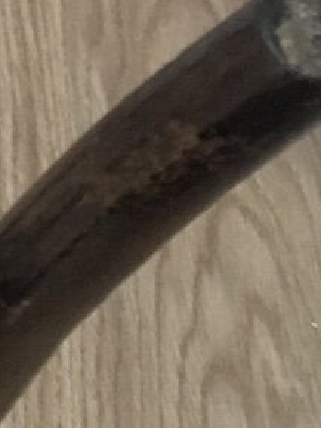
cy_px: 322
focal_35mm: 205
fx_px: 2538
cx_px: -638
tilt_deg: -70.1
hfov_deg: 6.6
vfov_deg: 9.6
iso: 160
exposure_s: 1/33
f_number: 2.2
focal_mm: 4.15
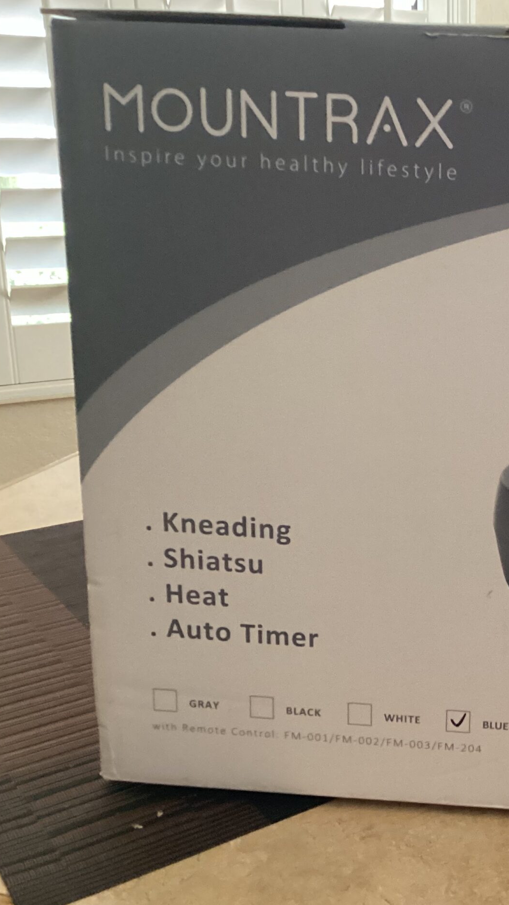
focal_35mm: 46
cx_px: 548
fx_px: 1104
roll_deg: -0.4
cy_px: 446
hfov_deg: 24.4
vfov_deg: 44.6
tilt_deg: -19.2
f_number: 2.4
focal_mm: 3.3
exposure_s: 1/30
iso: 400
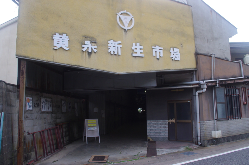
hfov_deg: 67.5
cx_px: 124
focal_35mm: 27
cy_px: 82
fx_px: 186
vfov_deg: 47.8
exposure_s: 1/50
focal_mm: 18
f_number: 11
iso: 200
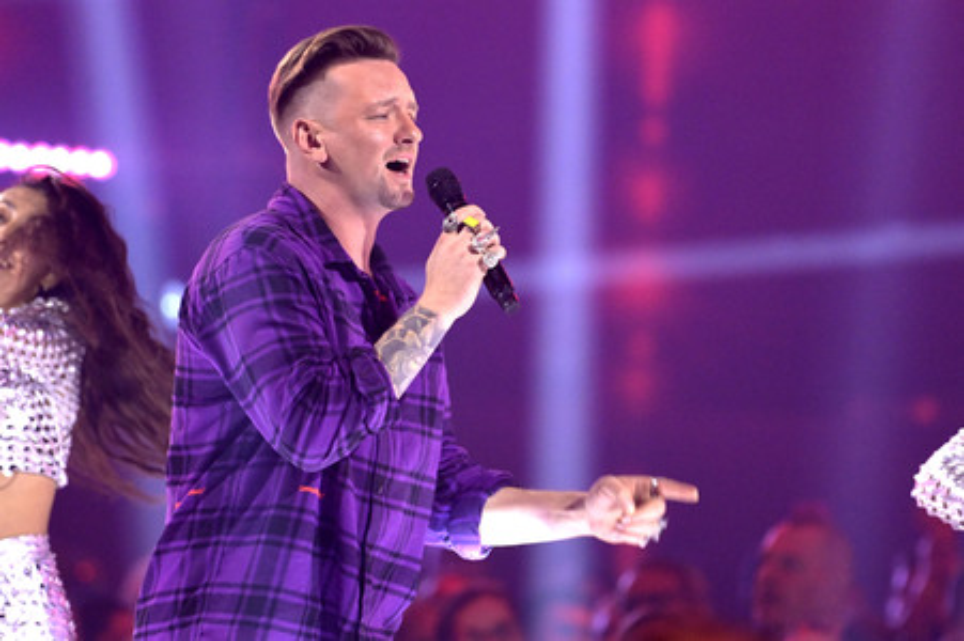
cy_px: 320
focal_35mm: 360
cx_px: 482
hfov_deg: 5.7
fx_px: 9633
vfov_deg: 3.8
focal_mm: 360
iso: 8000
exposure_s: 1/400
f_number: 5.6
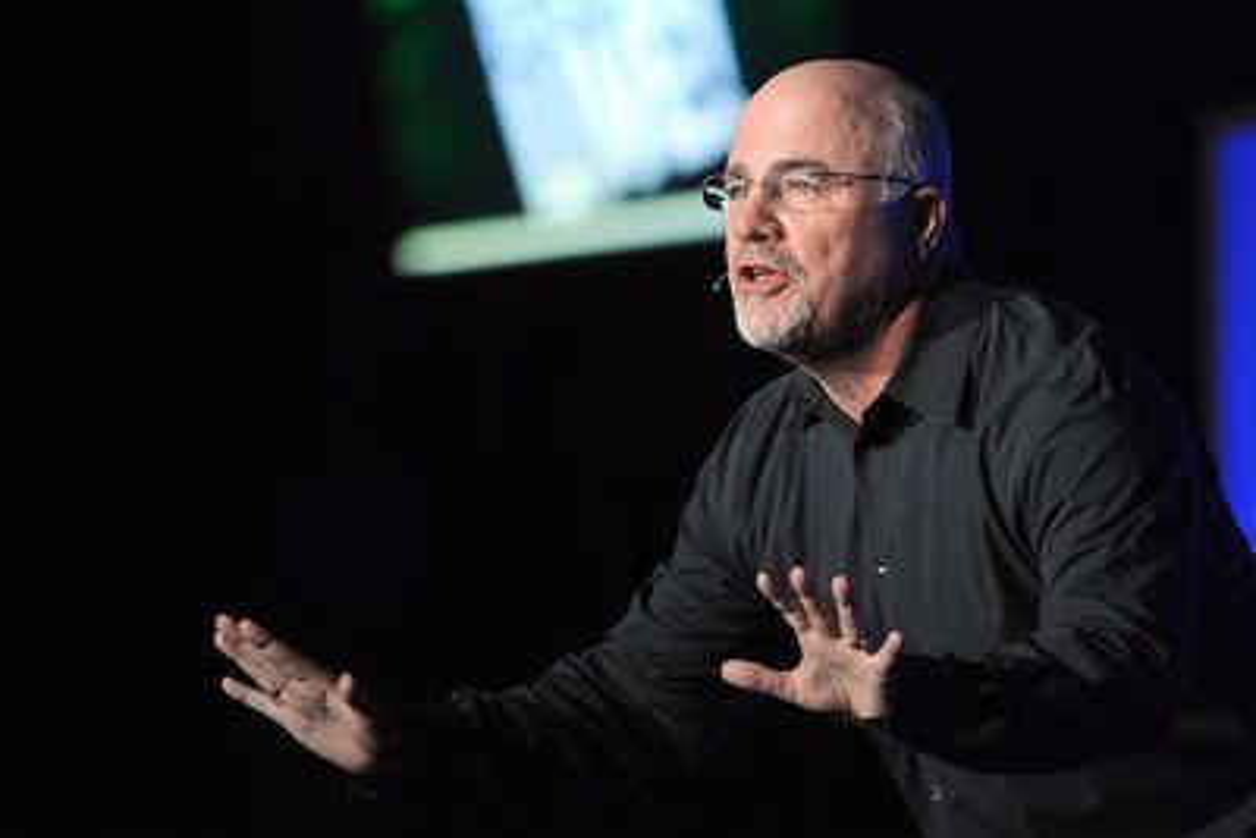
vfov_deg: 3.1
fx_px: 15705
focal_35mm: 450
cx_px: 628
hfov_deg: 4.6
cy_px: 419
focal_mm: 300
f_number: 2.8
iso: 2000
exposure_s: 1/320
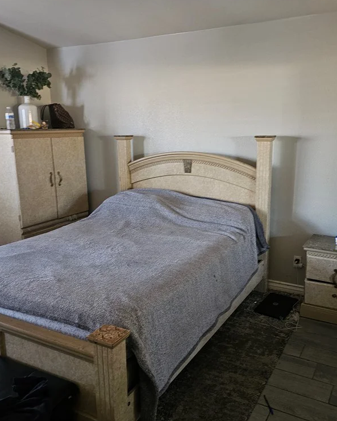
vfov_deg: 57.2
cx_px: 184
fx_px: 387
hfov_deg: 47.0
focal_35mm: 31
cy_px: 214
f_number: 1.7
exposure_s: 1/24
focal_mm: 6.3
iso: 640
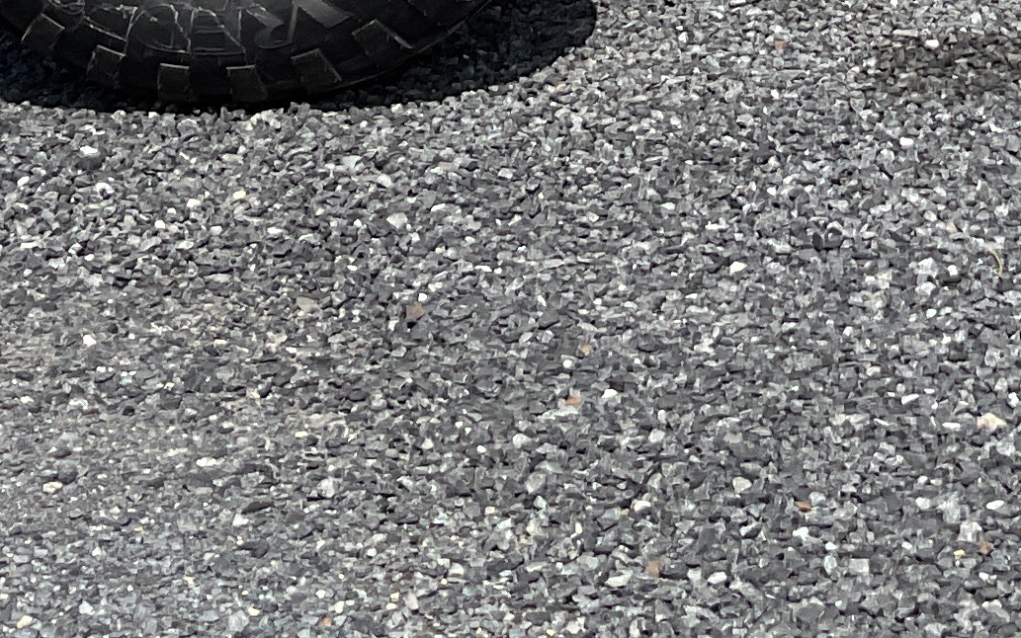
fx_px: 3340
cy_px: -849
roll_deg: +1.1
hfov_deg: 17.0
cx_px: 1037
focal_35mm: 120
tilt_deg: -1.0
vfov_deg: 9.7
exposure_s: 1/2538
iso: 16
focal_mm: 3
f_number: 1.8
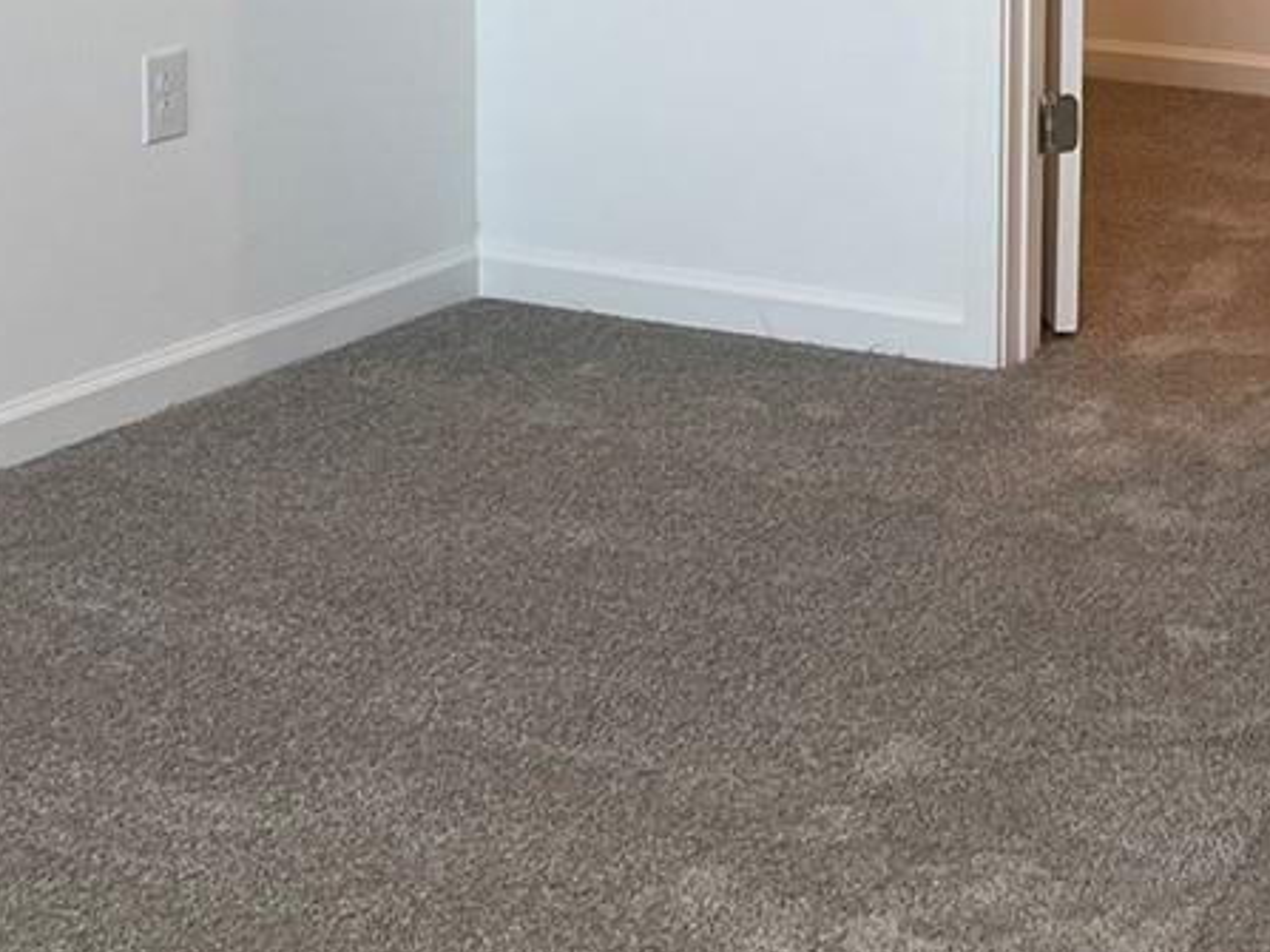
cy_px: -233
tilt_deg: -5.4
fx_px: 3411
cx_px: 1256
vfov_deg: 15.2
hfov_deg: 20.4
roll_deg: -1.6
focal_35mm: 93
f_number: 1.6
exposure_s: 1/120
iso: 50
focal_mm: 5.1
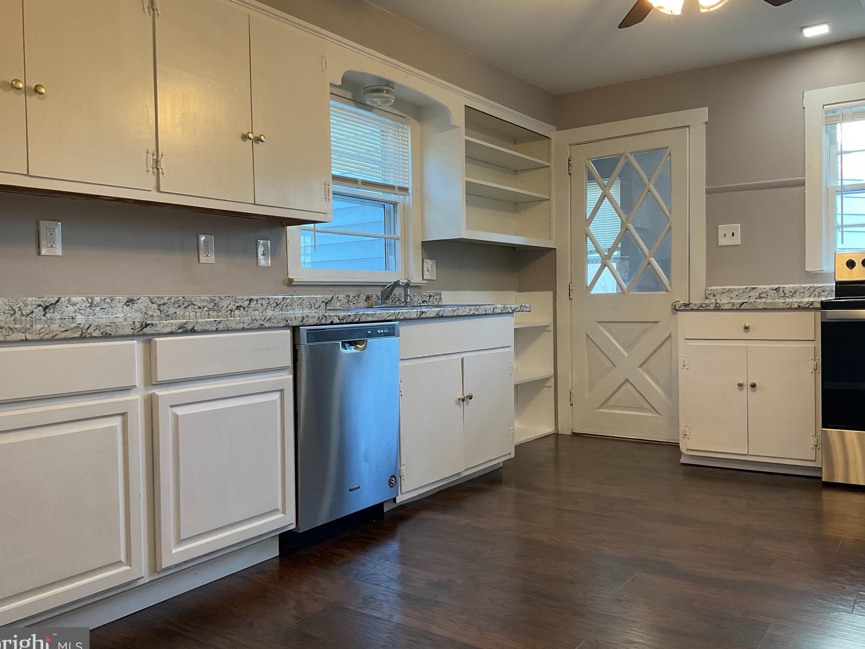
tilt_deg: -2.7
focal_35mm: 30
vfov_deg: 46.8
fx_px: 750
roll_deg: +0.9
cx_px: 428
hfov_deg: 60.0
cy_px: 327
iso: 64
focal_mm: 3
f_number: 1.8
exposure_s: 1/60
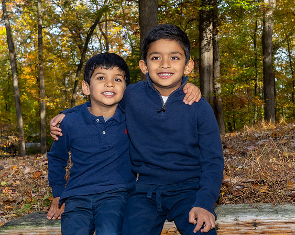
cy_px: 112
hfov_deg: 26.8
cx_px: 165
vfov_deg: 21.6
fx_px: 619
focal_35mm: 71
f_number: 8
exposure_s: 1/250
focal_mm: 40
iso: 800
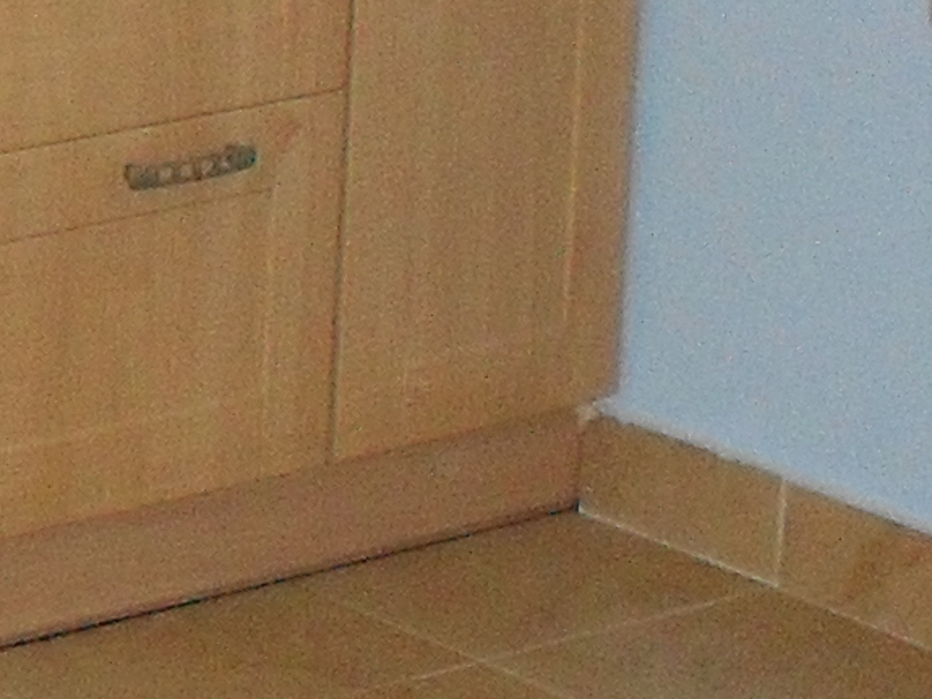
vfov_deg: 6.5
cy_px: -684
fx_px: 5976
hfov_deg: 8.3
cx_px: -1193
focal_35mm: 222
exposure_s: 1/45
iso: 200
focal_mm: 6.3
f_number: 3.2
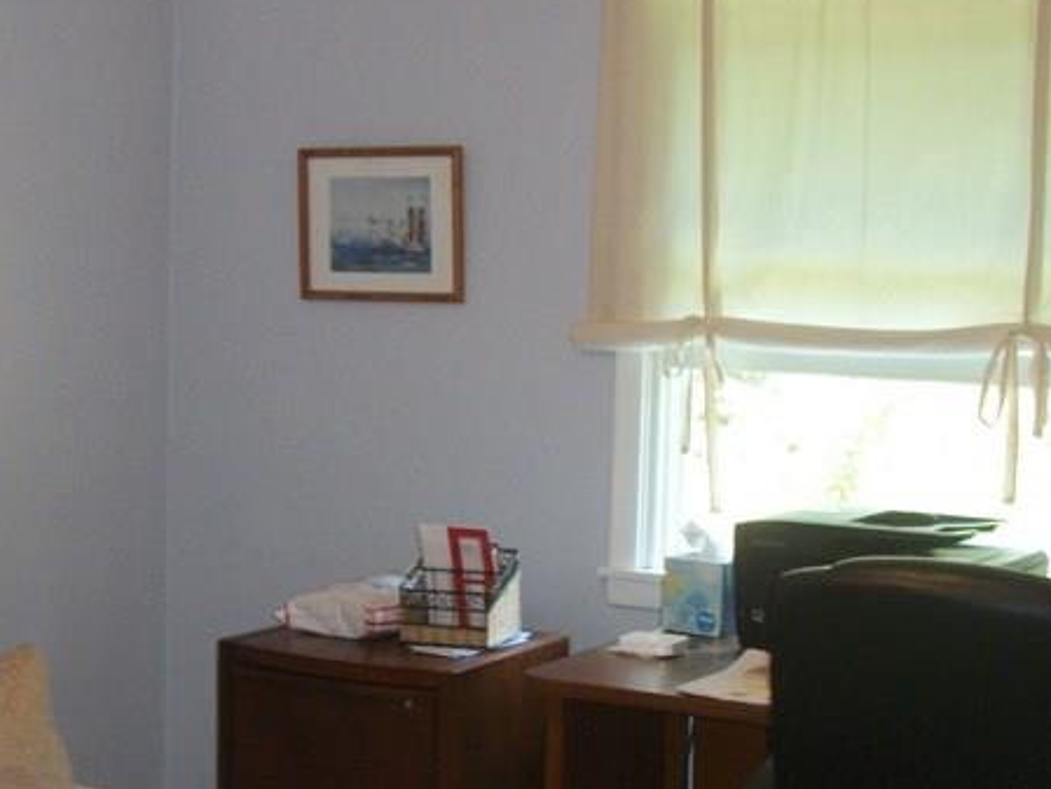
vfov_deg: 20.1
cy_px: 492
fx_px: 2217
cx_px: 372
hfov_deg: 26.6
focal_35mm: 73
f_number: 2.9
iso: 160
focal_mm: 5.7
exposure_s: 1/30
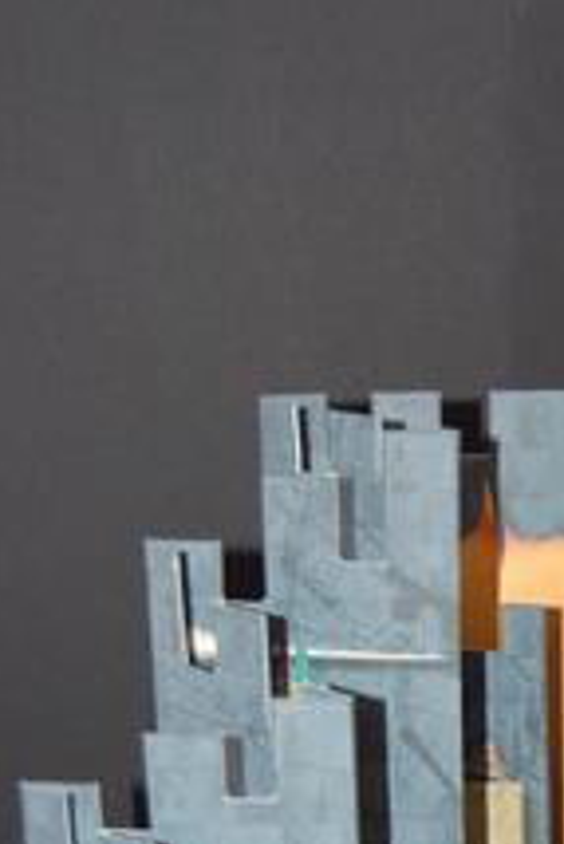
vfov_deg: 22.1
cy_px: 874
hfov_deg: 15.3
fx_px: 2065
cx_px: 558
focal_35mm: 88
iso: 400
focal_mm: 28
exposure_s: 1/60
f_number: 4.2
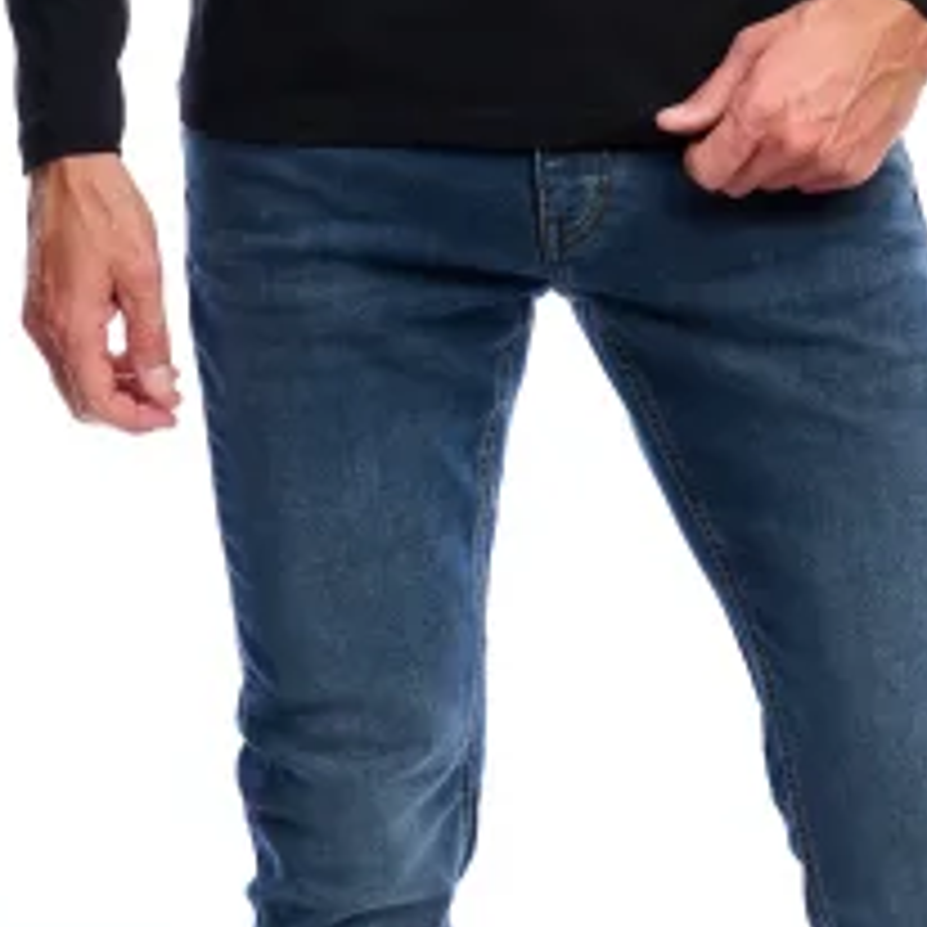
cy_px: 124
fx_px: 5211
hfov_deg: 10.1
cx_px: 736
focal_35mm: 172
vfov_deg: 10.1
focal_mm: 46
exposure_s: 1/160
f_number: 8
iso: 160
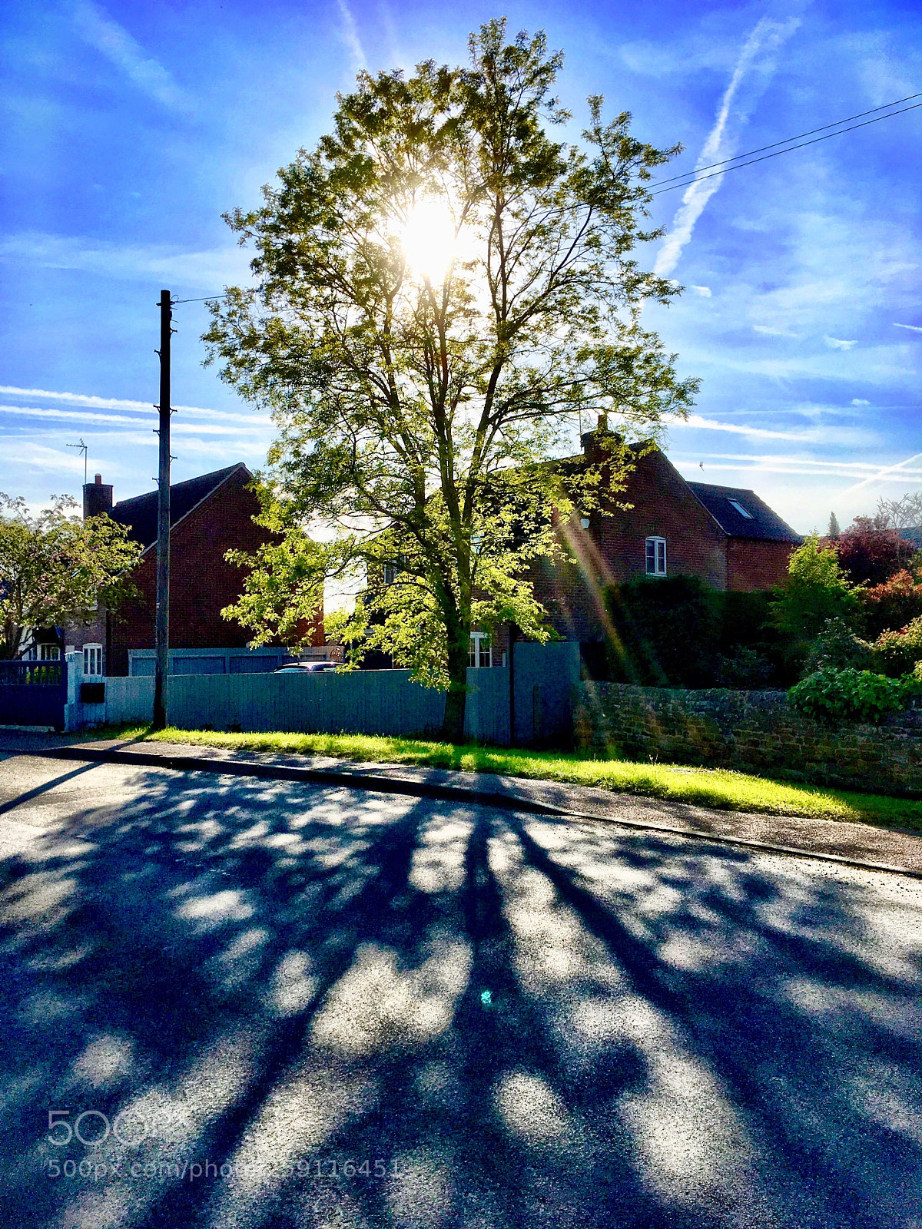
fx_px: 1030
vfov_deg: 61.7
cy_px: 614
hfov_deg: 48.2
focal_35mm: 29
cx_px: 461
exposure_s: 1/3497
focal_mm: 4.15
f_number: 2.2
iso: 25
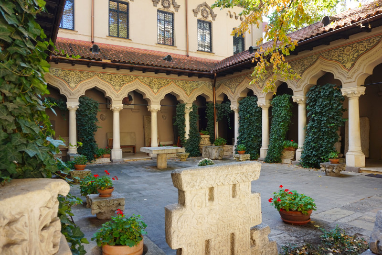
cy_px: 128
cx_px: 191
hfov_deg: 73.8
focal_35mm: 24
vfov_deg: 53.1
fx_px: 255
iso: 100
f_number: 4.5
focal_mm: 16
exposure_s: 1/60
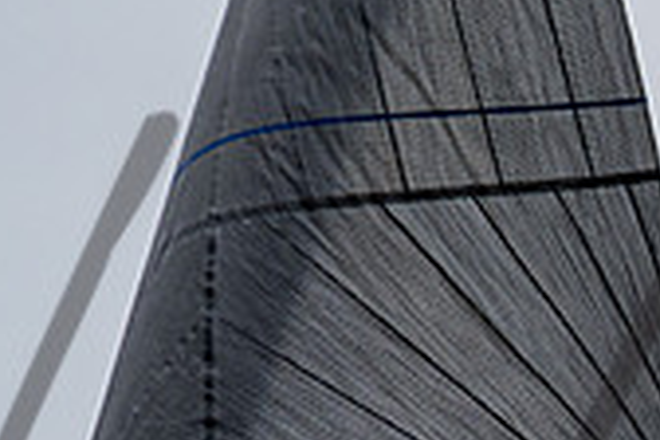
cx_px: 971
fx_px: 17085
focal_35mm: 932
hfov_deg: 2.2
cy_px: 653
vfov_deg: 1.5
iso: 250
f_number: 6.3
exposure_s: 1/1600
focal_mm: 200
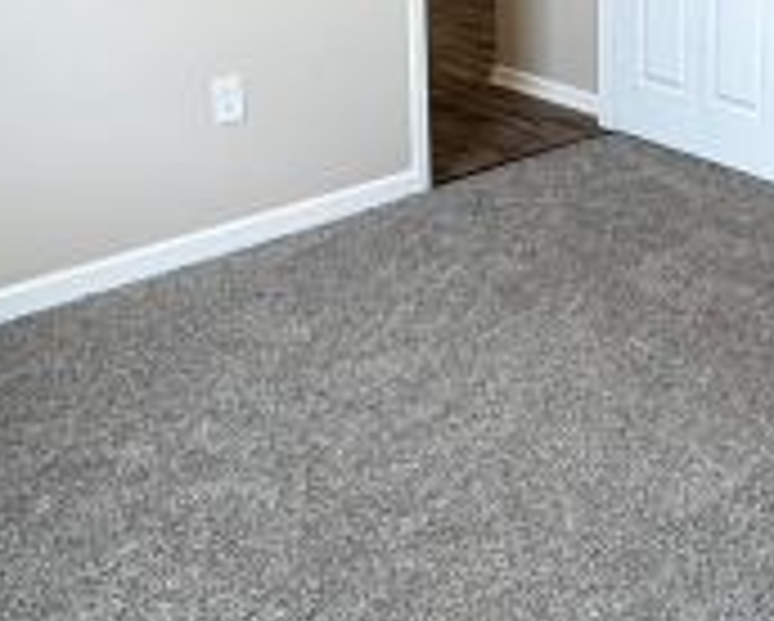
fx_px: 1215
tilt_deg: -10.5
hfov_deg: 33.3
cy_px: -9
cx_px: 709
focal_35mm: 53
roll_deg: -0.4
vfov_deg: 27.0
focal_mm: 2.22
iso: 200
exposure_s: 1/120
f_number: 2.2
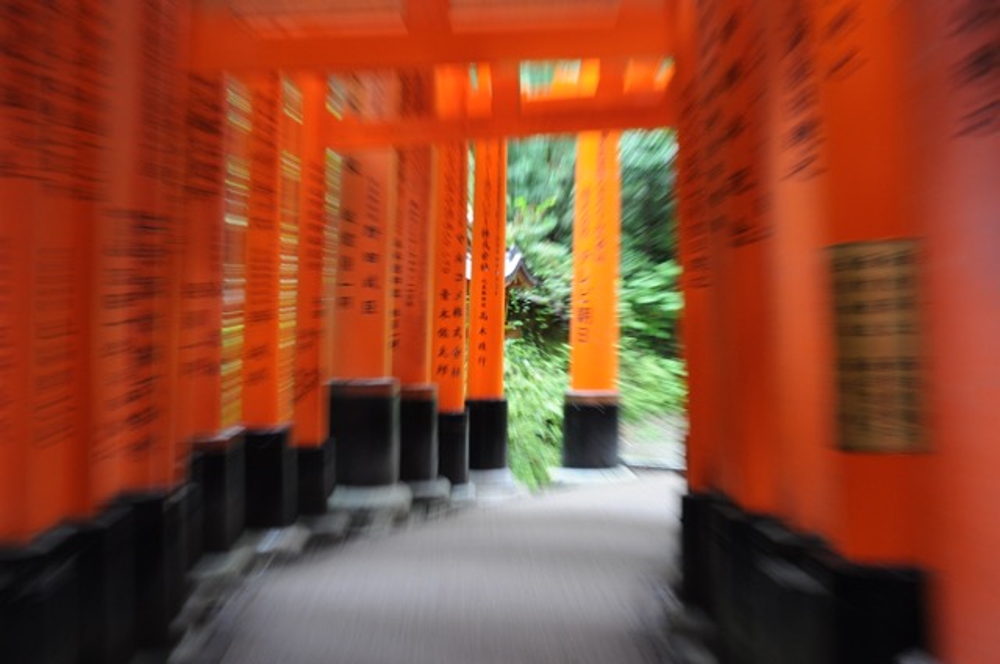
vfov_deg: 31.8
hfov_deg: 46.5
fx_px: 1165
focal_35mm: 42
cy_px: 332
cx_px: 500
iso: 800
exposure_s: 1/30
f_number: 5
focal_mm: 28
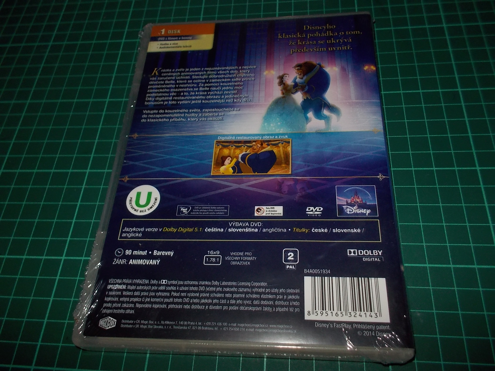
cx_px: 248
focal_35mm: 29
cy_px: 186
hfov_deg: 61.7
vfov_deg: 48.2
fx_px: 415
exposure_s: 1/30
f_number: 3.3
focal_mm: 4.1
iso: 200
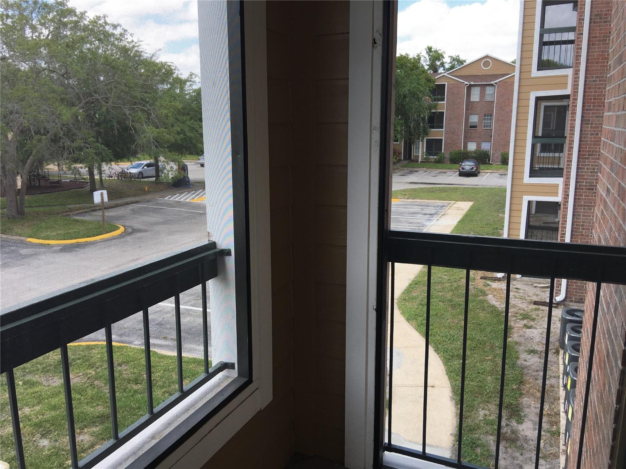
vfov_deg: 48.2
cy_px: 234
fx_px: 524
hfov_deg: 61.7
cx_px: 313
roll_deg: -0.1
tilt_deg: -10.7
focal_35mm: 29
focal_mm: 4.15
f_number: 2.2
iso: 25
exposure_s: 1/343
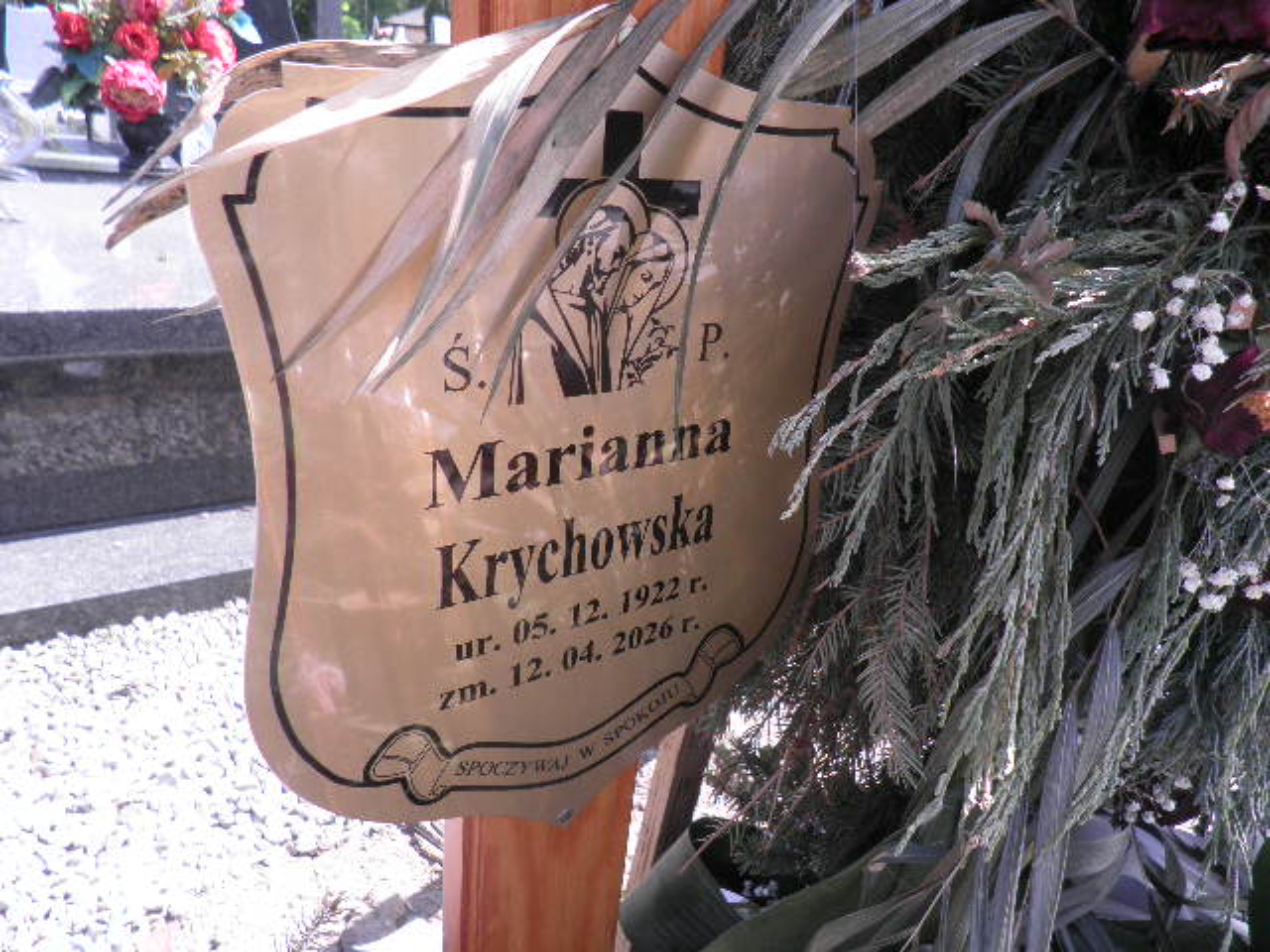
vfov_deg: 56.8
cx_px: 635
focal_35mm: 24
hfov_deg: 71.6
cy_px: 476
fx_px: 881
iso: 64
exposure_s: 1/200
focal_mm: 4.3
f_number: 3.3
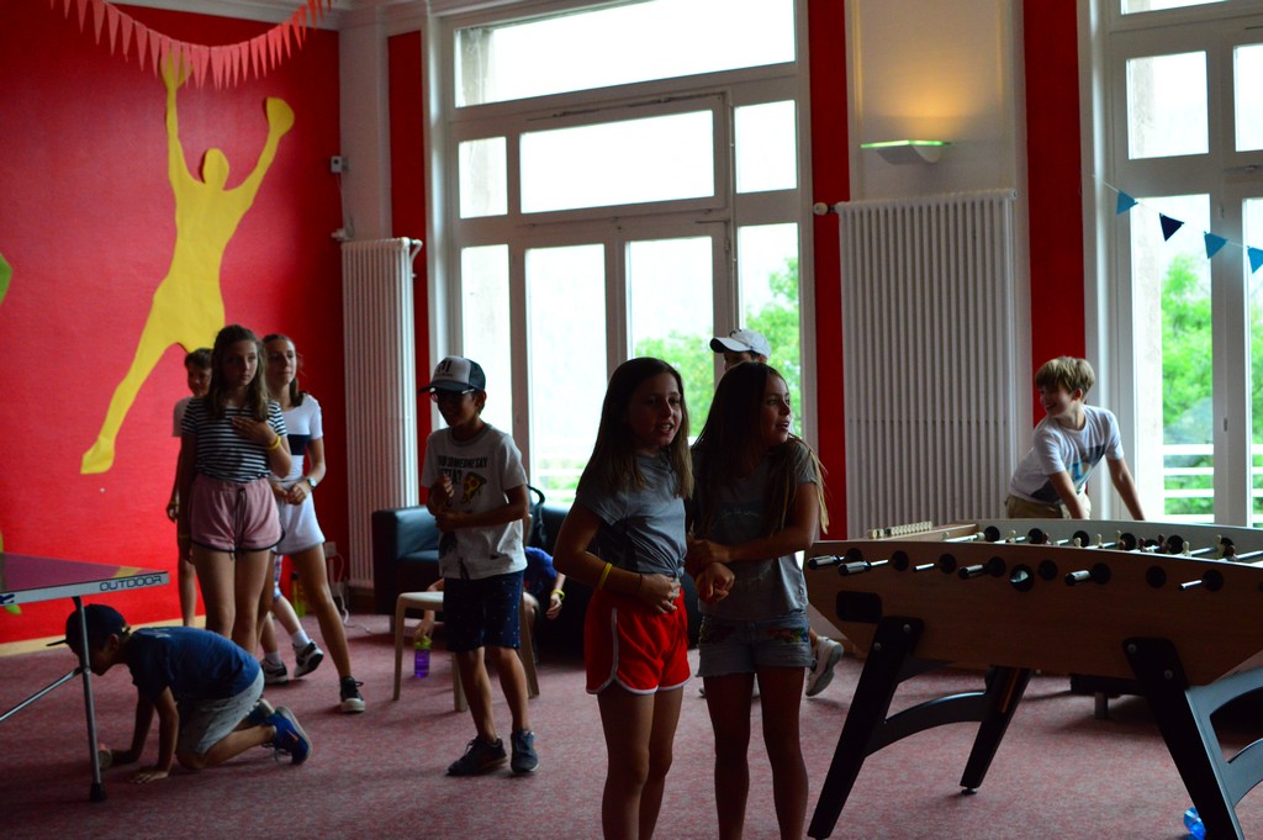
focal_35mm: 52
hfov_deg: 37.9
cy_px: 420
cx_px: 632
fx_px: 1840
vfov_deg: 25.7
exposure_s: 1/1000
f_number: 3.2
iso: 1600
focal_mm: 35
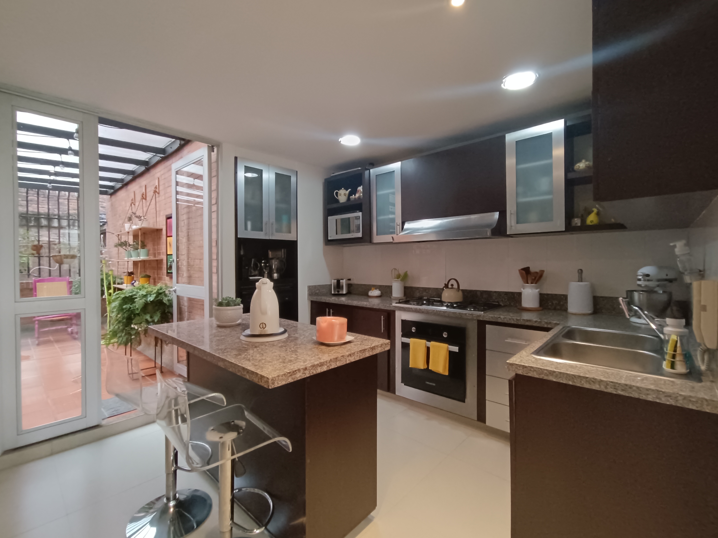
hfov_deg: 94.5
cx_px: 359
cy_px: 269
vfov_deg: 78.1
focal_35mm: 16
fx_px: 332
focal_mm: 1.66
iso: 656
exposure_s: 1/40
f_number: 2.2
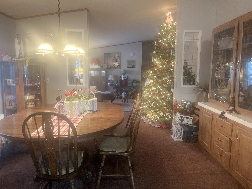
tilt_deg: -8.1
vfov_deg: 53.1
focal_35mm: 26
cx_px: 126
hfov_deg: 67.3
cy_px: 94
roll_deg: -0.3
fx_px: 189
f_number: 1.6
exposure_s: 1/60
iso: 400
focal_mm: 5.1
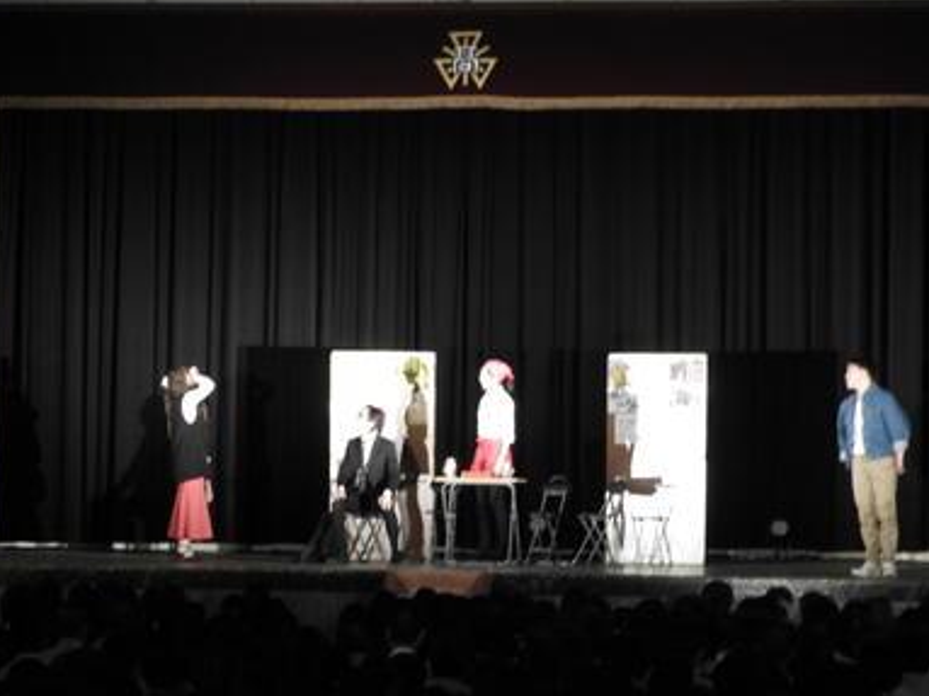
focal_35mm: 141
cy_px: 342
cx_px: 456
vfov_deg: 10.5
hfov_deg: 14.0
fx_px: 3783
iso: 800
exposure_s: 1/13
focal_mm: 24.2
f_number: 5
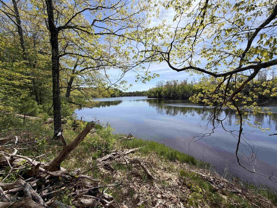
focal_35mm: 14
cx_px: 138
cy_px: 104
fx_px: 112
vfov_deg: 85.7
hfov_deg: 102.1
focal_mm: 2.22
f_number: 2.2
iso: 20
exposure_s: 1/799
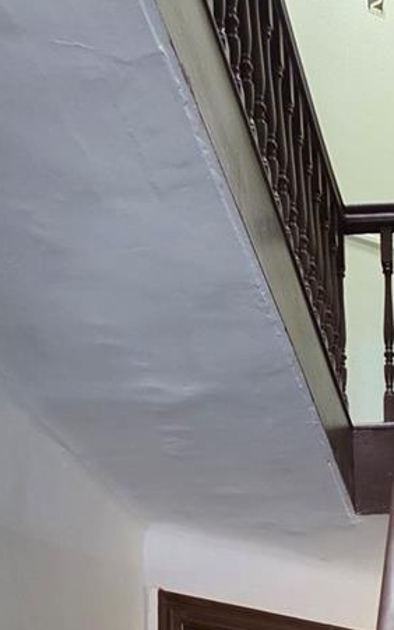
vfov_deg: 21.7
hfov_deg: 15.1
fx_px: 1426
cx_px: 485
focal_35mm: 83
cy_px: 884
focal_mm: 5.4
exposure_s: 1/60
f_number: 1.8
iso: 320
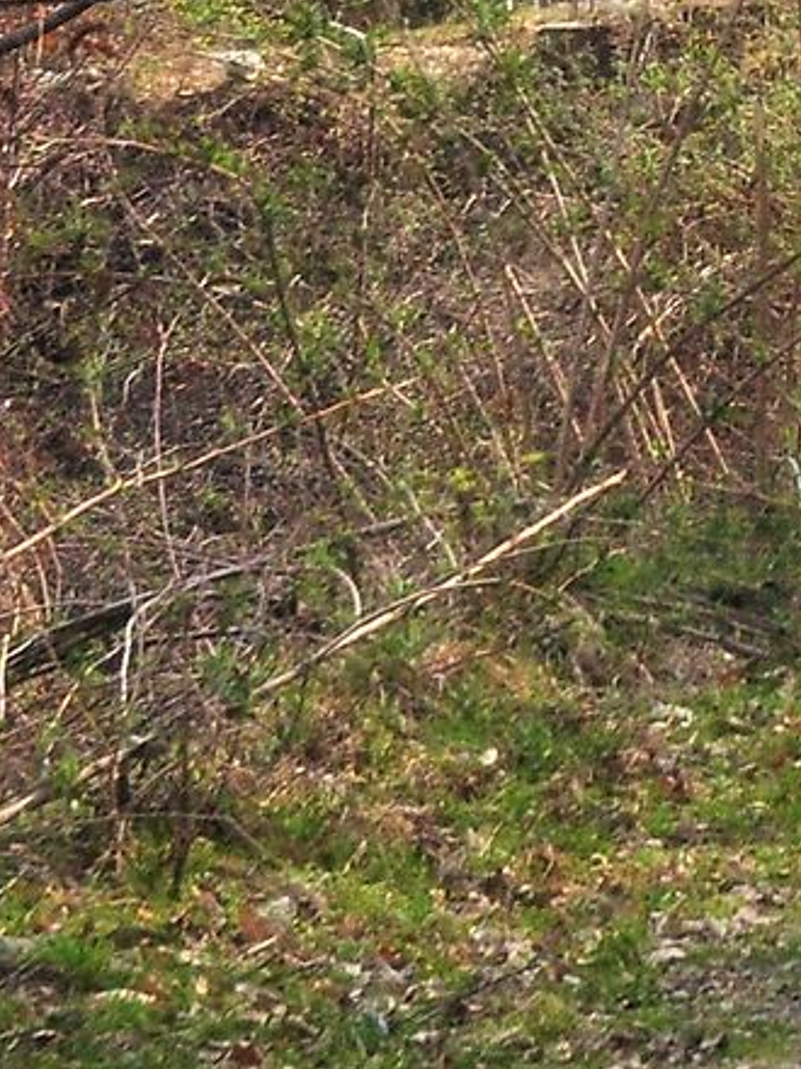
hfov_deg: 6.5
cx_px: 1803
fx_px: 6788
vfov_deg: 8.8
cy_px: -552
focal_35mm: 220
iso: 400
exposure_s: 1/80
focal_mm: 28
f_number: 8
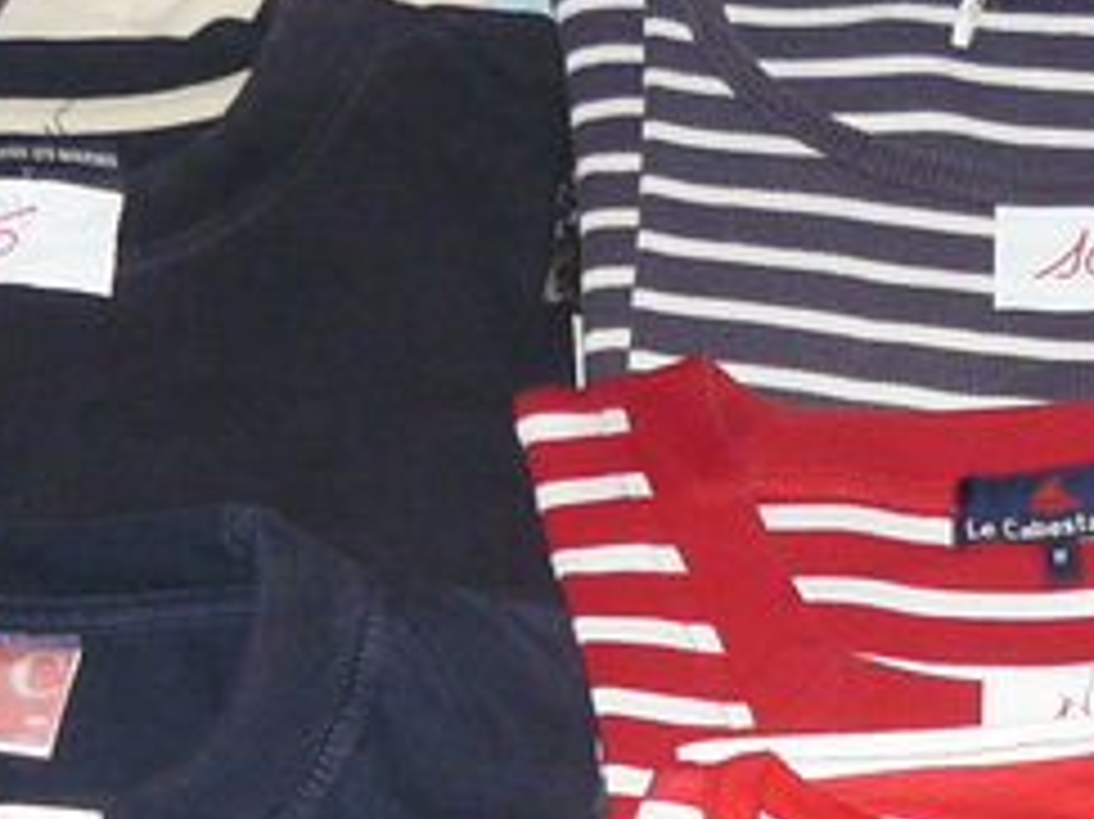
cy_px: 936
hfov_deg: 13.3
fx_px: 4675
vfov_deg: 9.9
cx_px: 387
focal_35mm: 148
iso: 100
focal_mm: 6
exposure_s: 1/50
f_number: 2.8
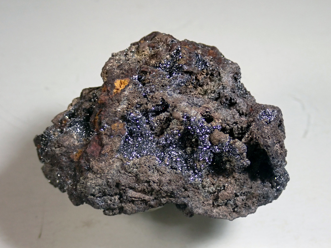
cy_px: 124
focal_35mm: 67
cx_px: 166
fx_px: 641
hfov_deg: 29.0
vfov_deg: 21.9
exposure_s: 1/60
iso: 320
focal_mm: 11.88
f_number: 3.8
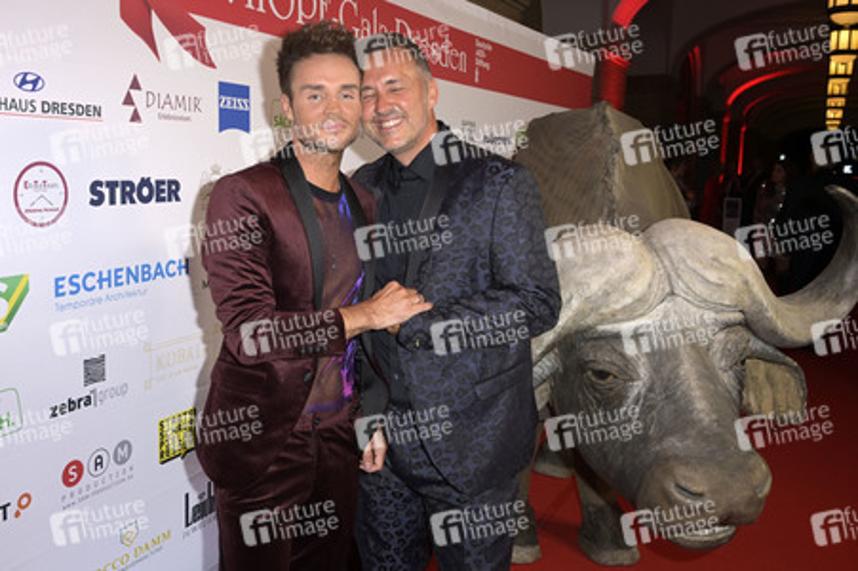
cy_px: 286
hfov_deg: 60.3
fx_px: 738
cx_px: 429
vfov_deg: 42.3
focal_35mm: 31
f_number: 5.6
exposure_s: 1/250
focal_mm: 31
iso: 640
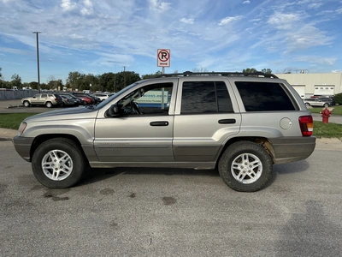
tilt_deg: -5.2
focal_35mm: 28
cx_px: 171
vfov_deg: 49.7
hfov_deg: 63.4
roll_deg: -0.6
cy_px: 128
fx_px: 277
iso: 25
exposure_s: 1/1848
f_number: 1.8
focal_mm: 3
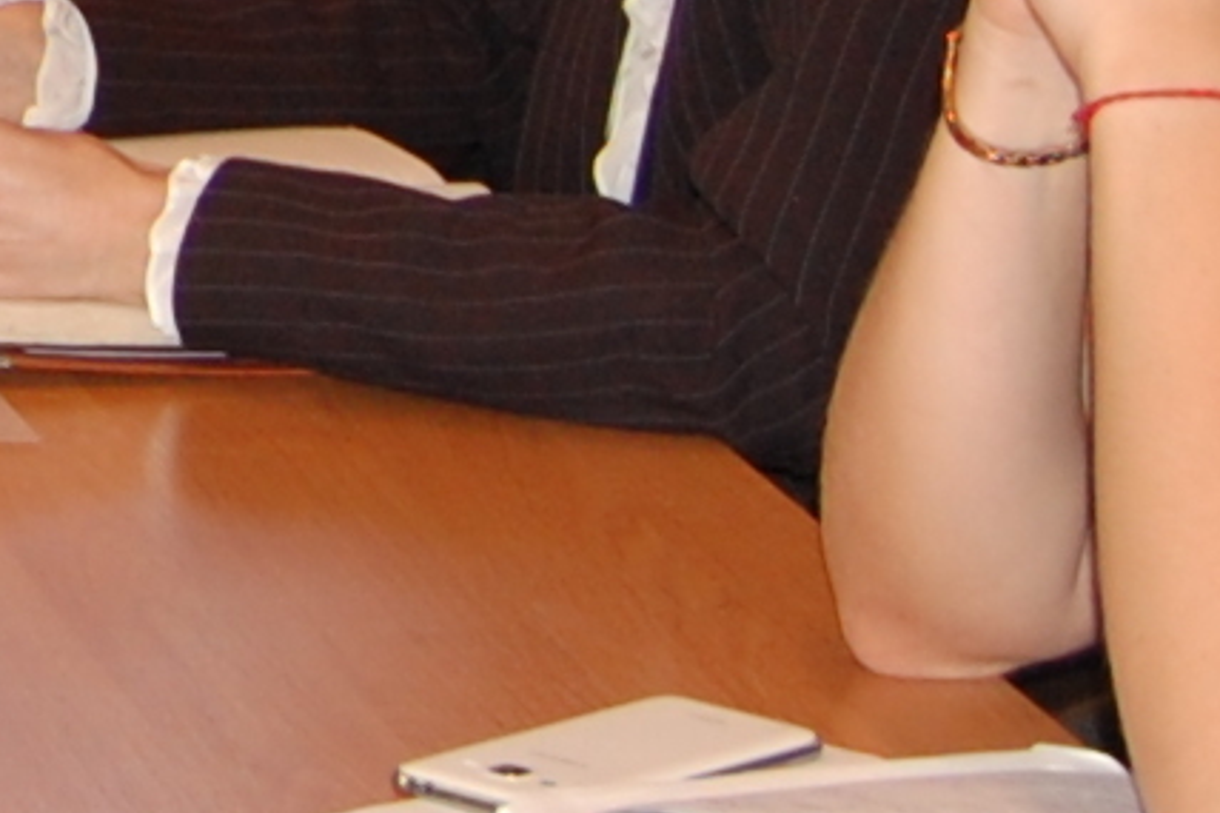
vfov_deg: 5.4
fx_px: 8215
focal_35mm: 243
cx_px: -1767
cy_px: -1244
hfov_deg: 7.8
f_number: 5
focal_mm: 23
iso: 400
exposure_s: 1/60
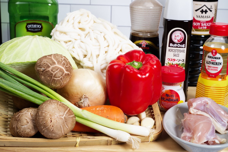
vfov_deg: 20.6
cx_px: 114
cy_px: 76
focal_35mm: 66
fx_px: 418
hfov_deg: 30.5
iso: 100
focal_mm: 66
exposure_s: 1/20
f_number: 11
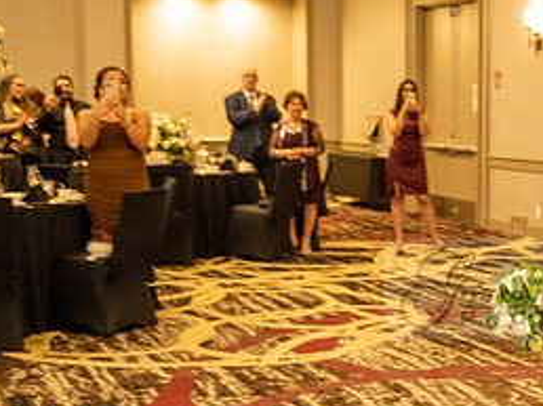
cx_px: 631
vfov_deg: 18.6
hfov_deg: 22.9
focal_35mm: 79
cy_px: 234
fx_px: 1238
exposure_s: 1/80
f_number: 2.8
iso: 1600
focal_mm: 31
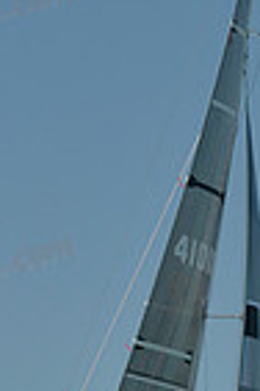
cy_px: 394
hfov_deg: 4.8
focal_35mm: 287
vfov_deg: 7.1
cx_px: 217
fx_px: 3109
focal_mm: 70
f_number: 6.3
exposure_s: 1/640
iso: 200
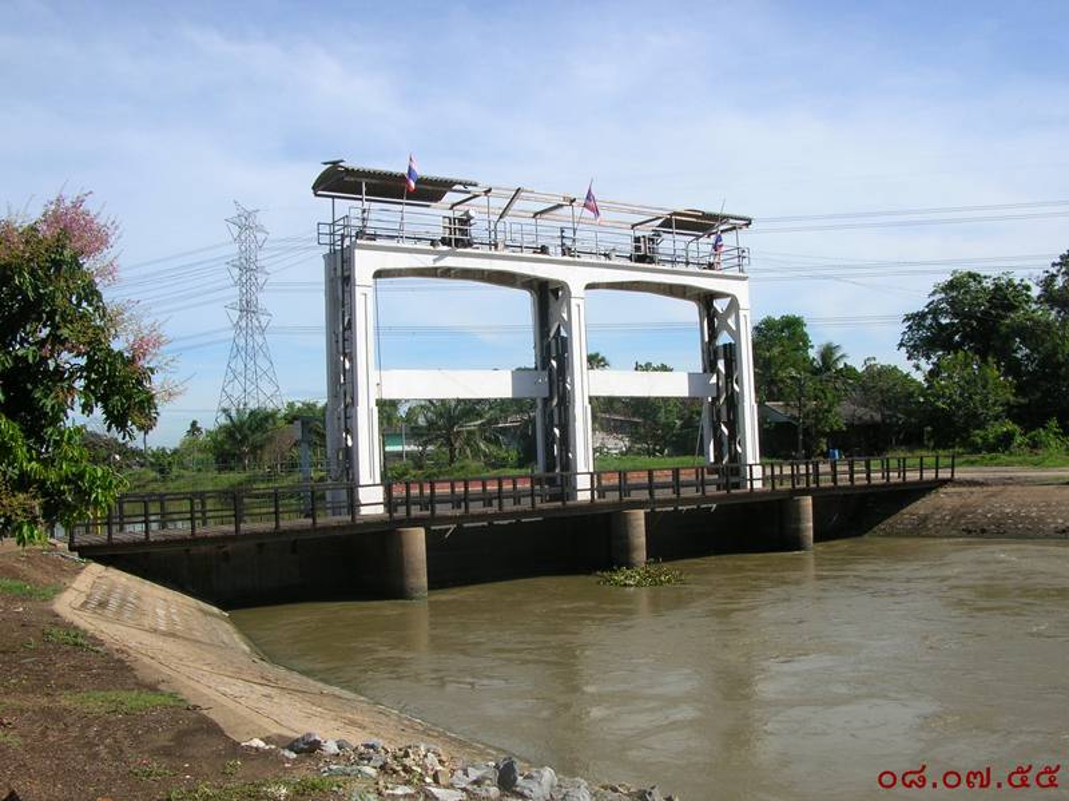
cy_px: 400
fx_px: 1080
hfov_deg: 52.7
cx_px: 534
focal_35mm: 35
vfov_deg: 40.7
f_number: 5.6
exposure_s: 1/320
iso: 50
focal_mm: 5.8
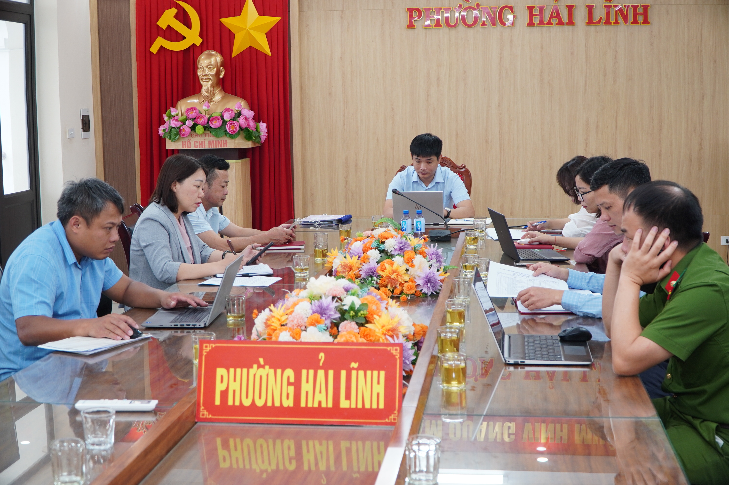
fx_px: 971
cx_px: 364
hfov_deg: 41.1
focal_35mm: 48
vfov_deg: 28.0
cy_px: 242
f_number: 4.5
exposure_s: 1/40
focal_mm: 32
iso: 400
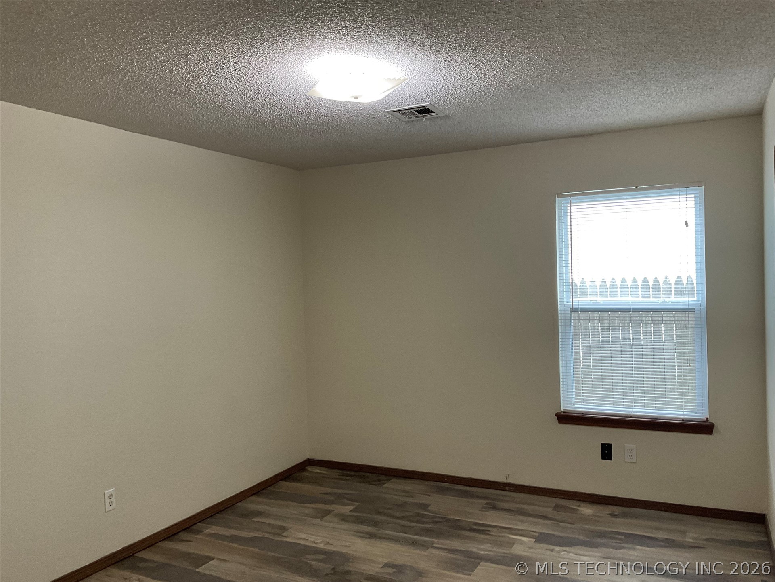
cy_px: 291
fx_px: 649
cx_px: 388
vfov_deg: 48.2
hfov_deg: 61.7
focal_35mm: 29
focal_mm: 3
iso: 80
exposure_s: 1/60
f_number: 1.8
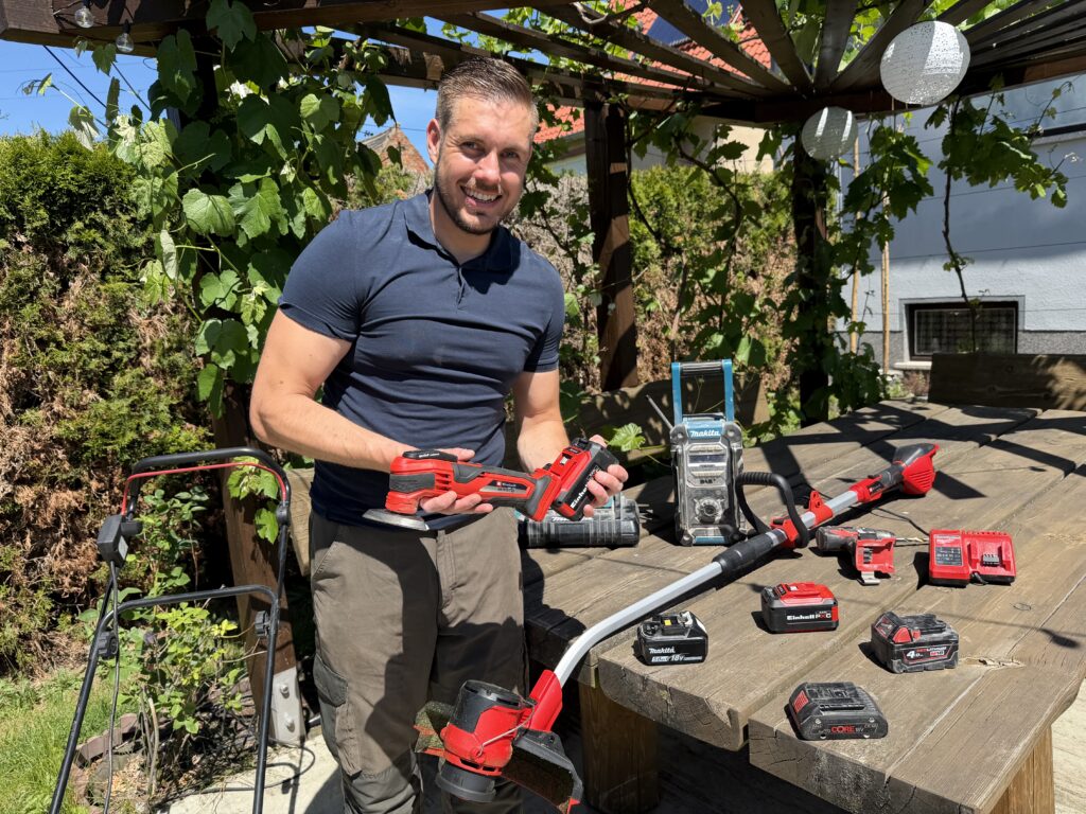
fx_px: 753
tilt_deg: -9.5
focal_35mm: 24
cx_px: 543
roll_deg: +4.5
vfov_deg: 56.8
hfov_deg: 71.6
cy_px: 407
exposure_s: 1/2169
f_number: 1.78
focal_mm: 6.76
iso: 80
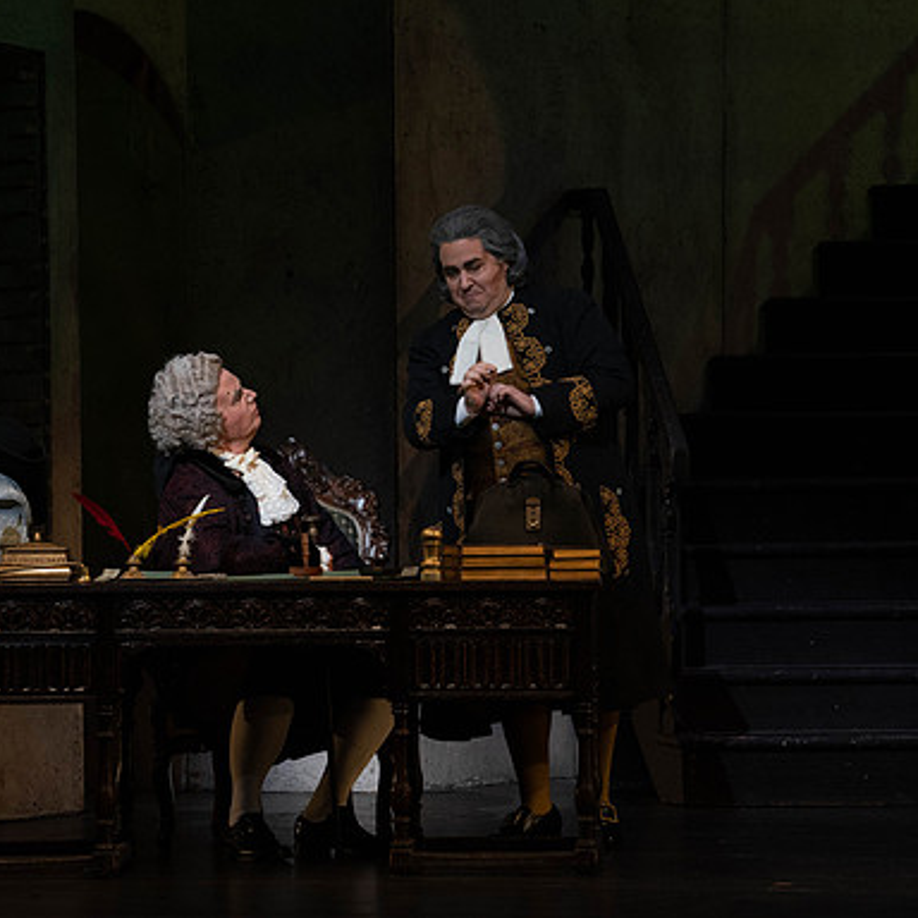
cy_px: 460
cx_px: 471
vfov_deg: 6.8
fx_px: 7711
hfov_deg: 6.8
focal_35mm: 257
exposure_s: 1/250
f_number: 9
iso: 3200
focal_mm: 200
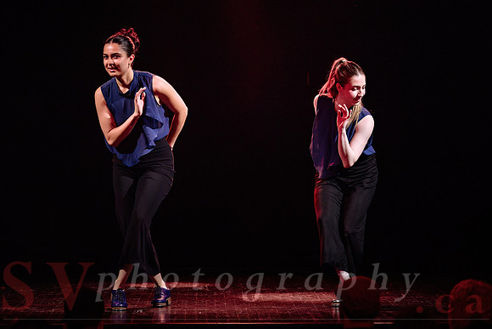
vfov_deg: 7.7
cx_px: 246
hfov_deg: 11.5
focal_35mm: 178
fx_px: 2435
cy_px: 112
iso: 1600
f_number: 2.8
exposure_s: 1/200
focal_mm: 135
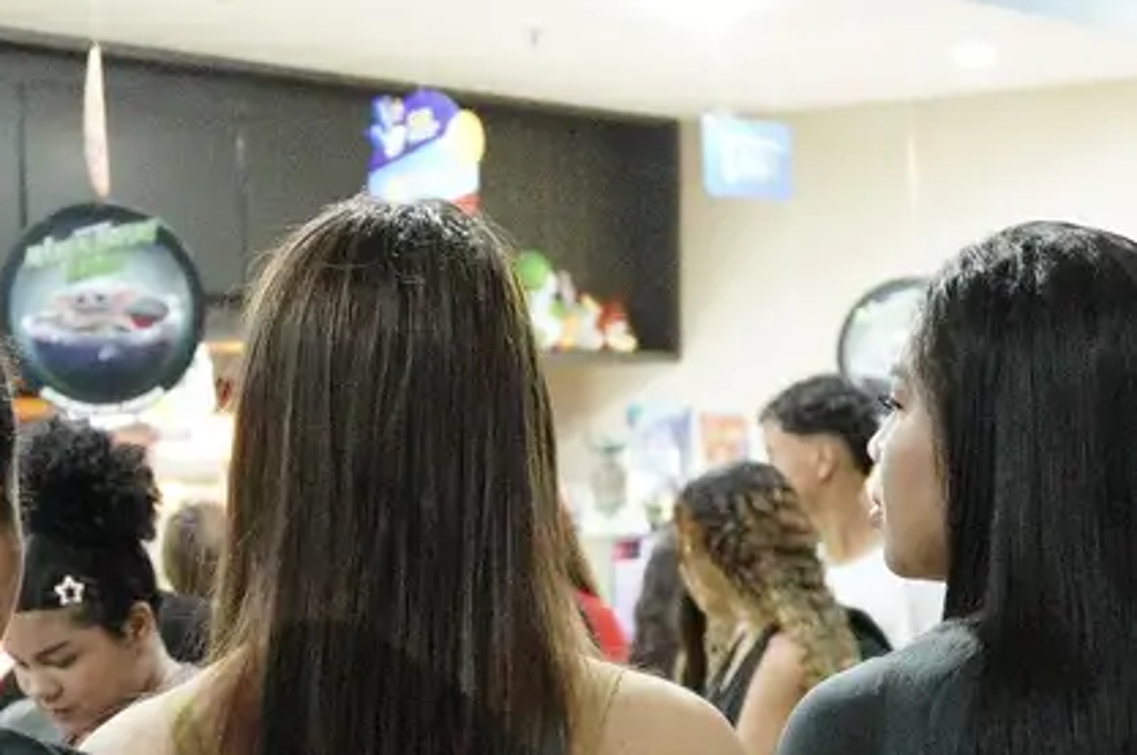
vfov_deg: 11.3
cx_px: 436
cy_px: 557
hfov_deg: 16.9
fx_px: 3817
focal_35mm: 121
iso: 10000
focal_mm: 24
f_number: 2.8
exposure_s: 1/160
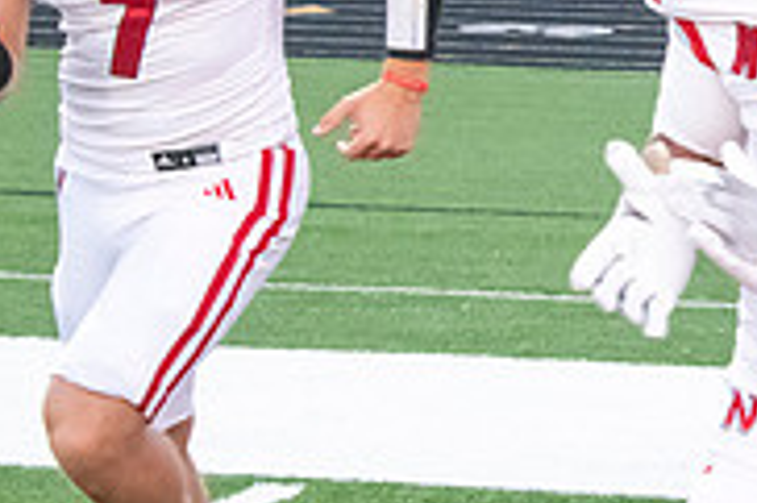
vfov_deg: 6.9
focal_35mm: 198
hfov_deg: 10.2
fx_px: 4160
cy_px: 23
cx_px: 928
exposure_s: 1/640
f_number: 7.1
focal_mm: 62
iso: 10000
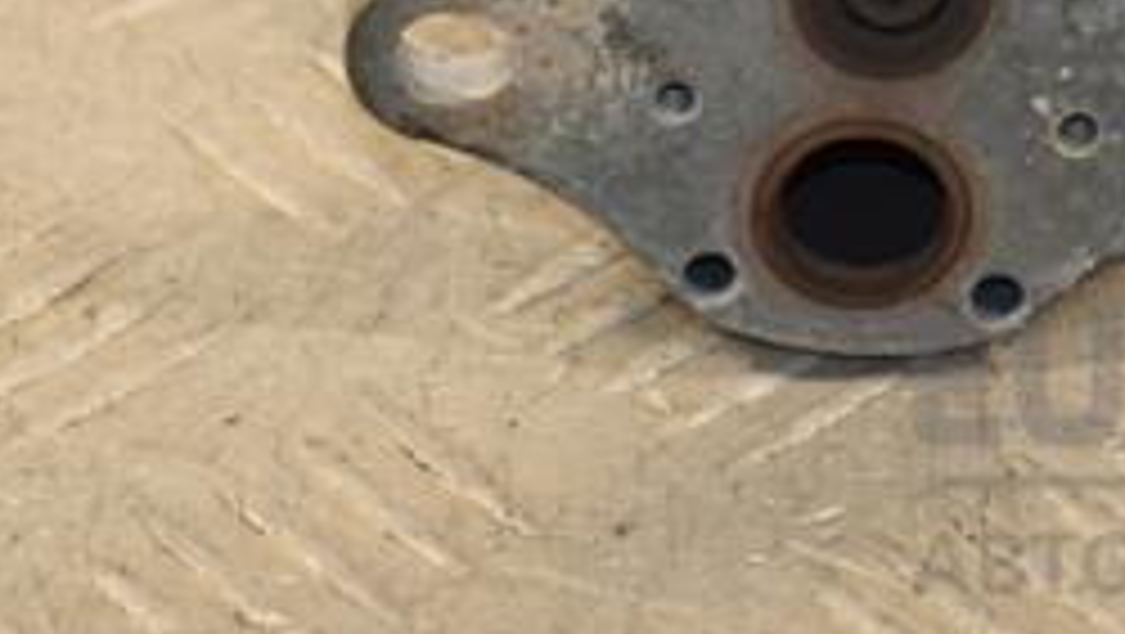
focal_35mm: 396
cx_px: 828
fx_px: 11828
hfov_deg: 5.4
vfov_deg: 3.1
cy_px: -220
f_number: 5.6
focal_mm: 105
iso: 800
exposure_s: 1/160
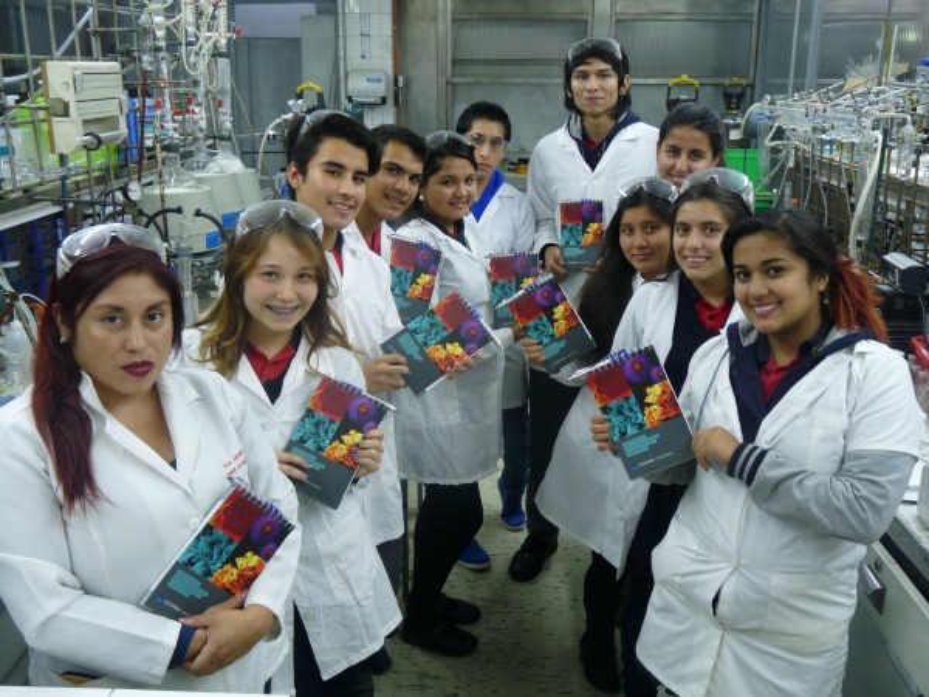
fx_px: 912
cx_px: 464
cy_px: 348
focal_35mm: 34
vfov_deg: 41.8
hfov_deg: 54.0
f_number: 3
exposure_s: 1/30
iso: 160
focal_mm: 6.1
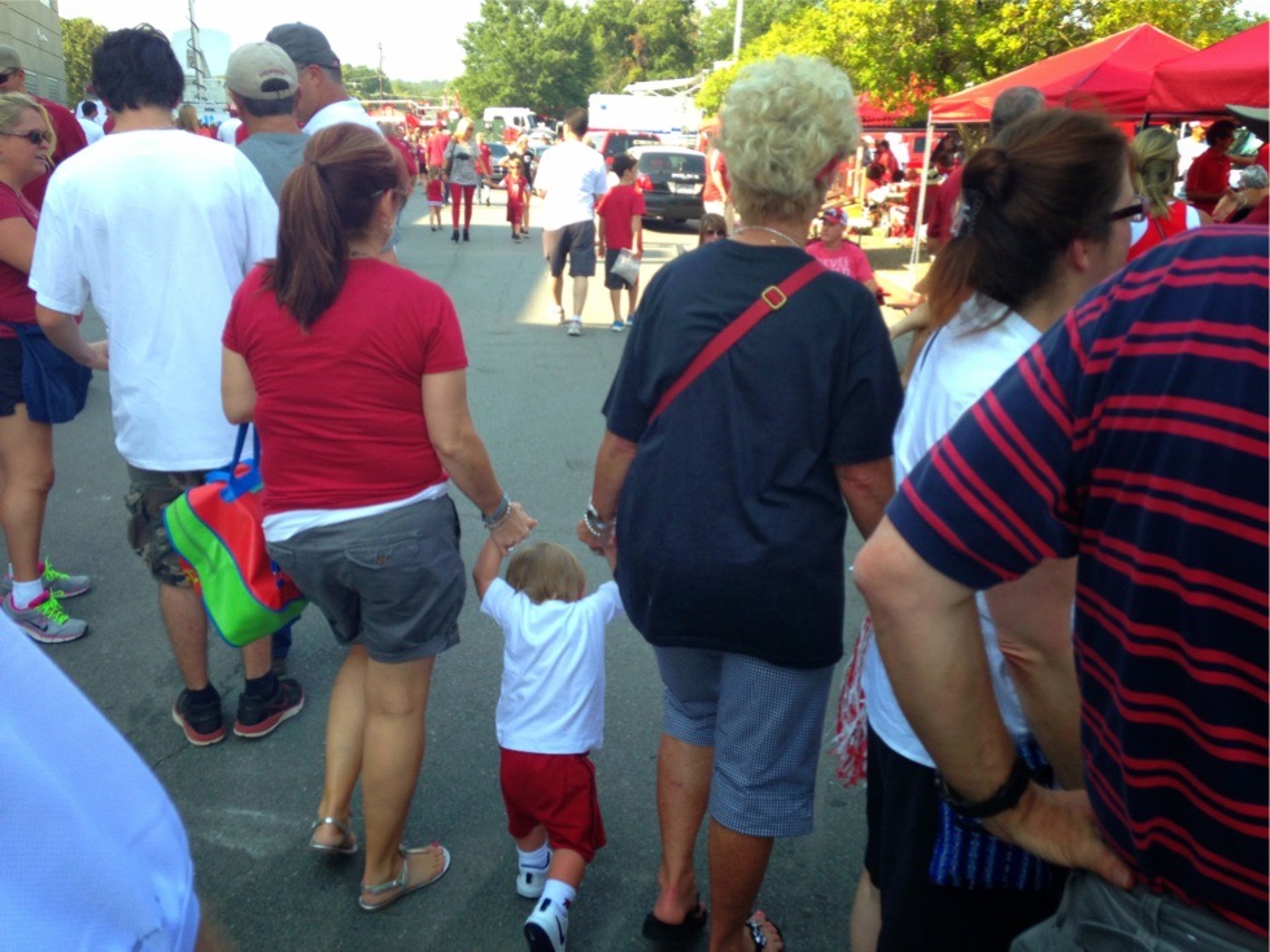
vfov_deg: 42.9
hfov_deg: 55.4
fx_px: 1211
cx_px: 635
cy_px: 476
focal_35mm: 33
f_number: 2.4
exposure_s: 1/298
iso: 50
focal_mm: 4.13
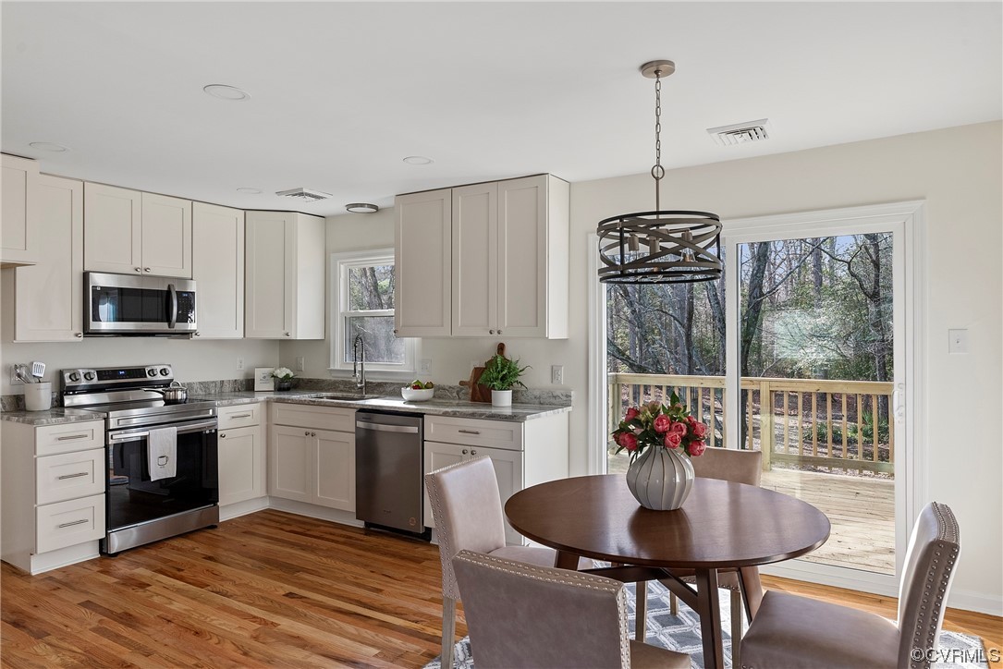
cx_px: 502
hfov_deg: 78.6
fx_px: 613
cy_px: 334
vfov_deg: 57.3
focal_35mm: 22
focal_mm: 22
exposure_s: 1/15
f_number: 8
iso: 800
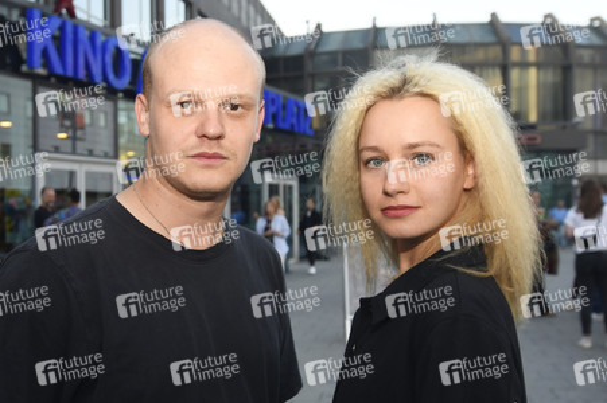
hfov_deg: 53.2
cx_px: 304
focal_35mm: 36
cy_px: 202
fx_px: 607
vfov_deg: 36.8
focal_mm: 24
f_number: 4
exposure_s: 1/250
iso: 640
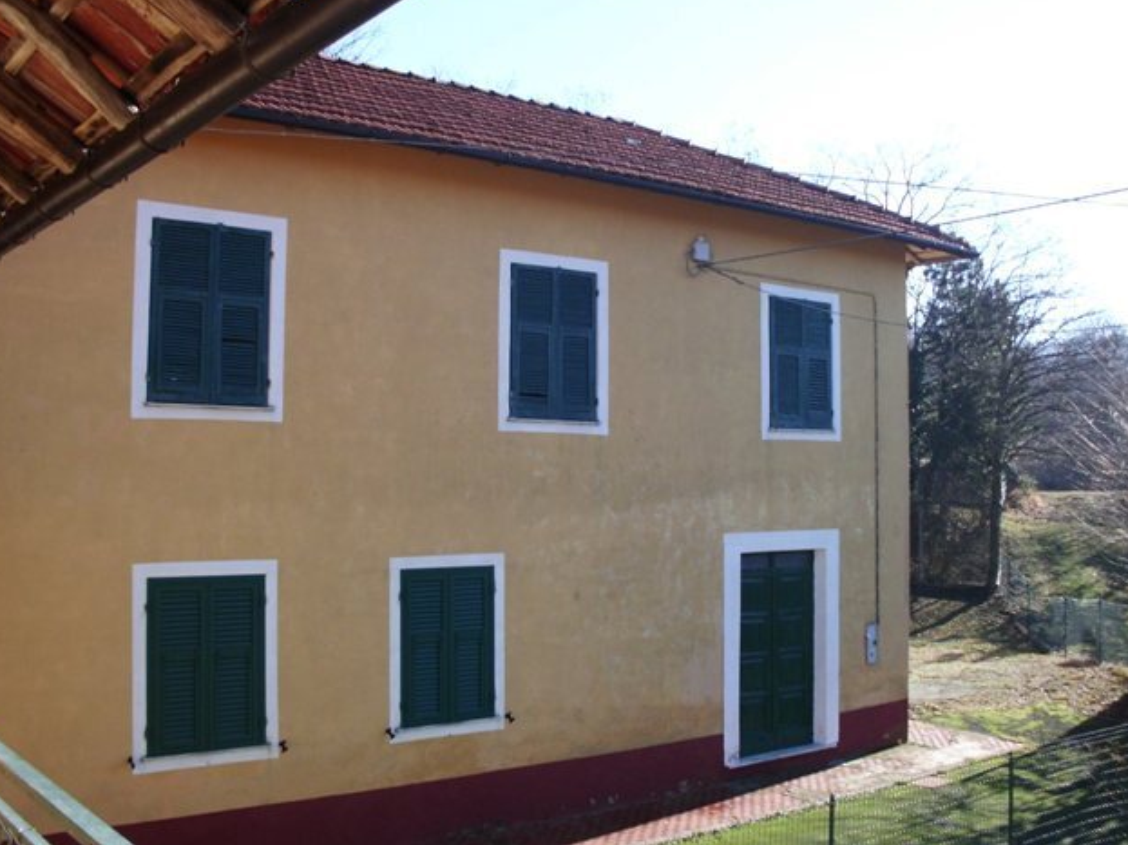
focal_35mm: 37
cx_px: 556
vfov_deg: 38.7
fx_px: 1205
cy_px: 413
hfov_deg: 50.1
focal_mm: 6.3
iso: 100
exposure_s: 1/125
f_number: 7.3
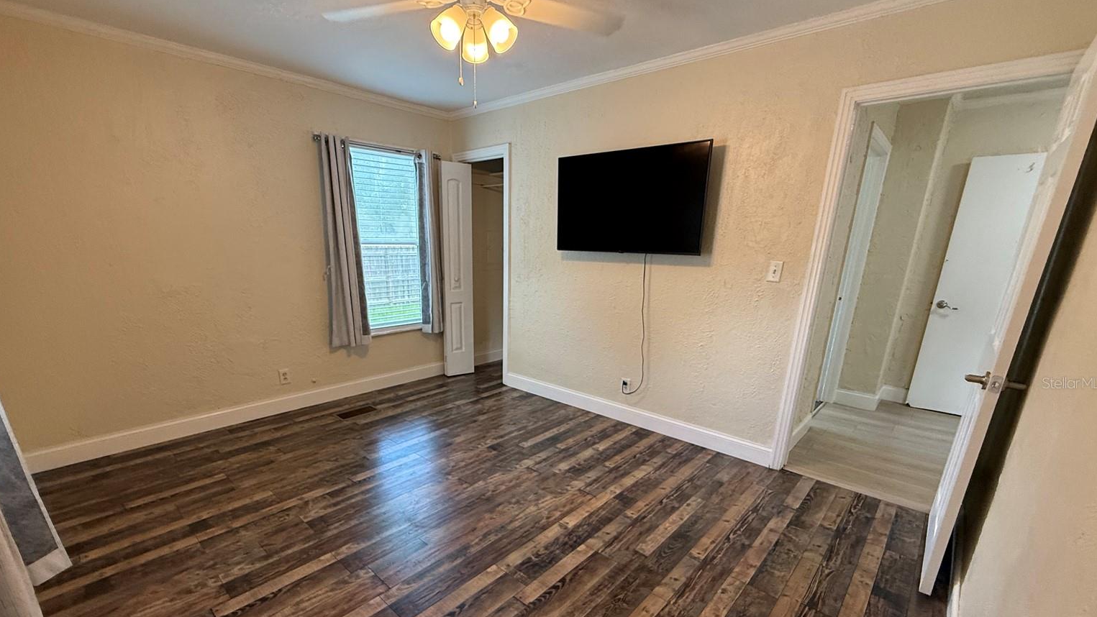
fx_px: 465
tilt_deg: -16.7
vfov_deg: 66.2
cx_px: 534
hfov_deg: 99.3
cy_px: 383
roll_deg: -1.2
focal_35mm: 16
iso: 320
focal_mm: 2.22
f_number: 2.2
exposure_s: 1/120
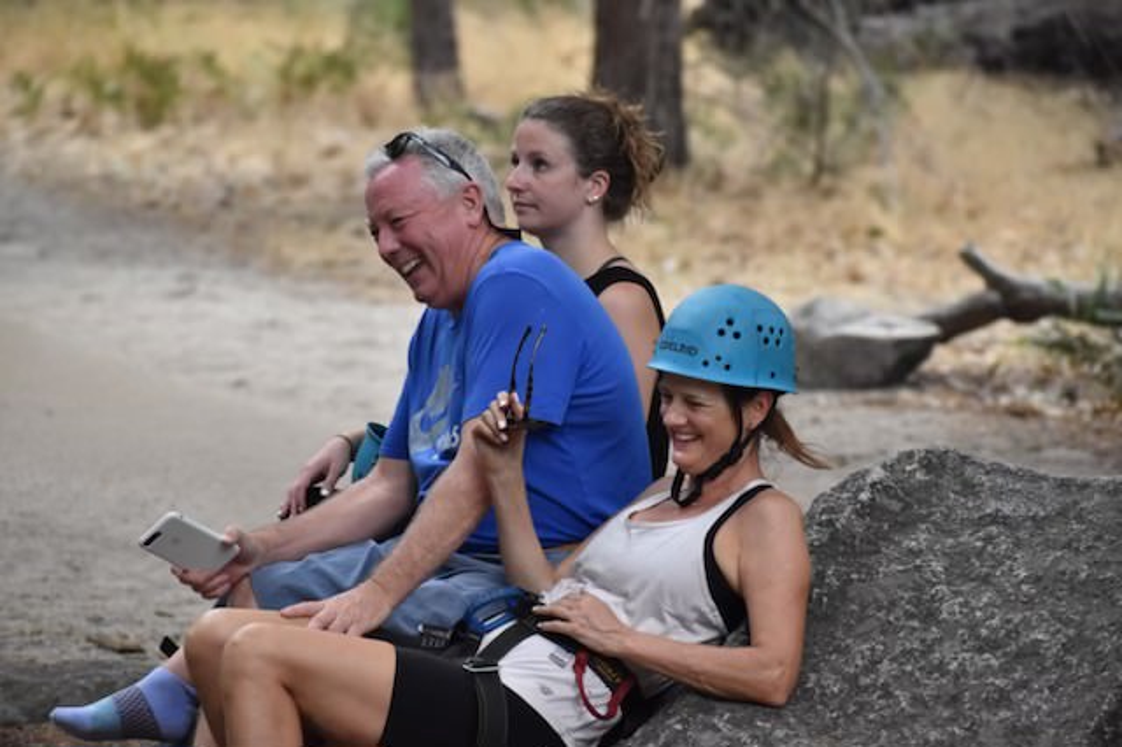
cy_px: 374
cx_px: 561
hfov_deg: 7.4
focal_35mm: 278
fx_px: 8644
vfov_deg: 4.9
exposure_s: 1/1000
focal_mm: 185
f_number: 6.3
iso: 1800
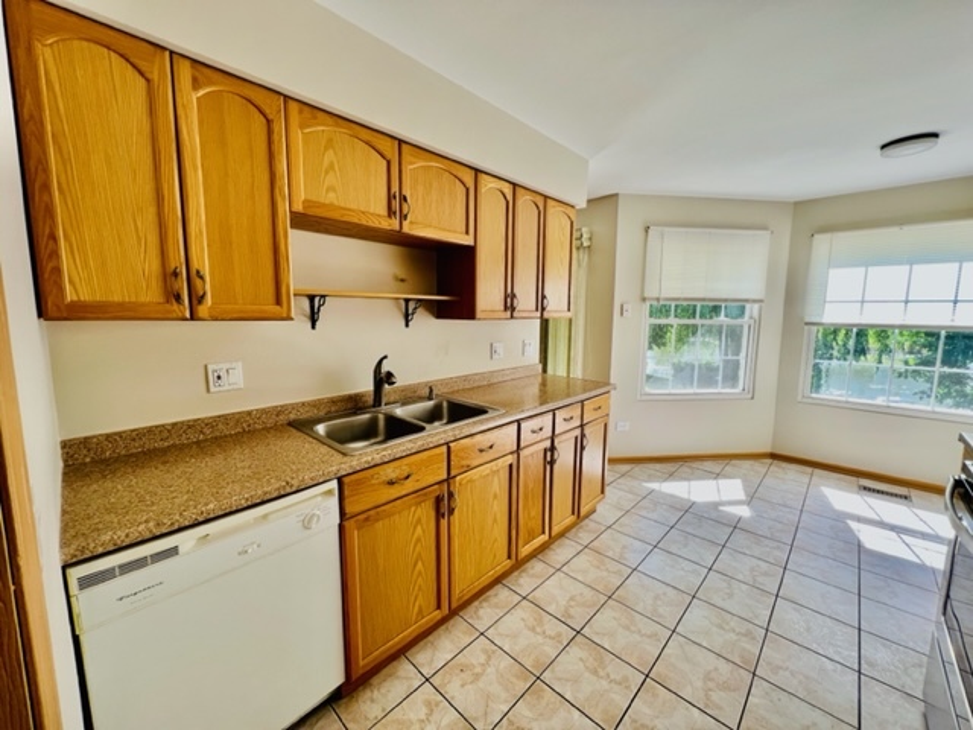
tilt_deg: -8.1
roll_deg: -0.6
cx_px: 486
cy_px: 365
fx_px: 365
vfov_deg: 89.9
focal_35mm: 13
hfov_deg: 106.2
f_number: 1.8
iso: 50
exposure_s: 1/99
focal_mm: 1.57
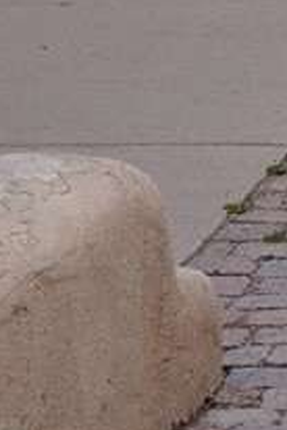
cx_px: 1508
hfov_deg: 3.2
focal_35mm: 397
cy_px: -881
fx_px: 4747
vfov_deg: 4.9
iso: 400
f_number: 9
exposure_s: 1/100
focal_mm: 41
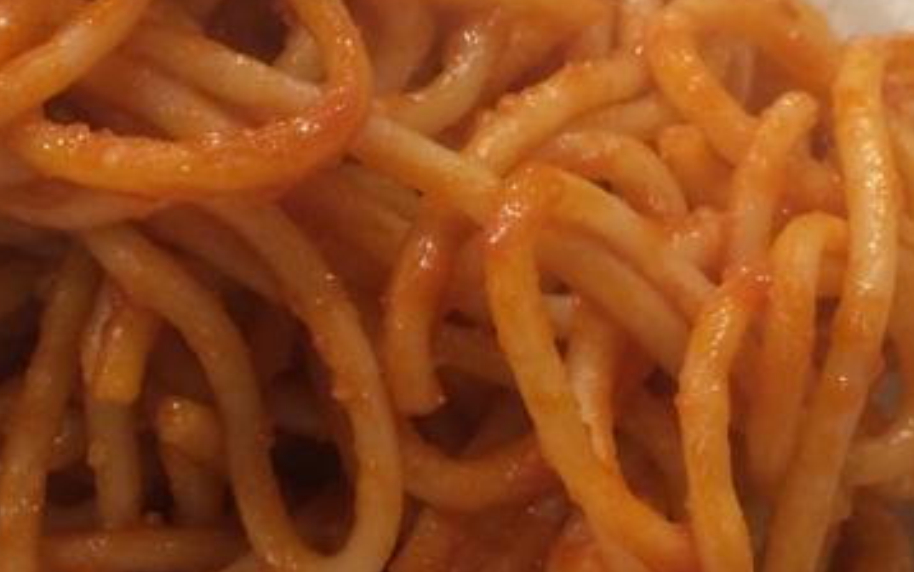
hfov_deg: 23.2
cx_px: 174
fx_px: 2193
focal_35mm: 88
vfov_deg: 14.8
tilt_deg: -53.0
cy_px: 352
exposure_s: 1/33
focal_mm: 4.15
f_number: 2.2
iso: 100
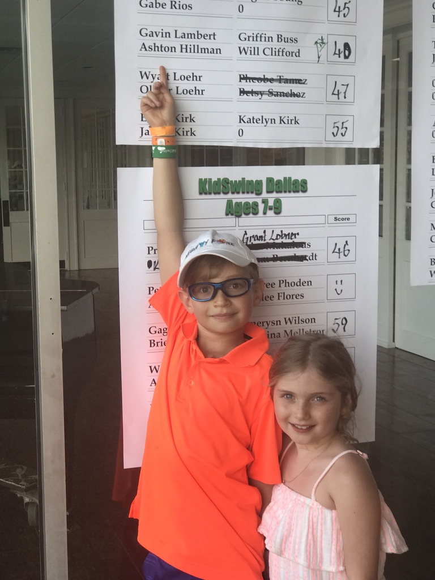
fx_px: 955
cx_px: 218
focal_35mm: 57
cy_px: 290
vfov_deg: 33.8
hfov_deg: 25.7
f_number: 2.8
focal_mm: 6.6
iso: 40
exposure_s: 1/60
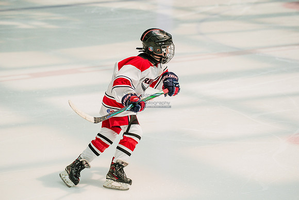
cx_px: 150
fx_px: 1229
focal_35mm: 148
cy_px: 100
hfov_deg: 13.9
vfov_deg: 9.3
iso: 1600
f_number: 4
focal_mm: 148
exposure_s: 1/2500
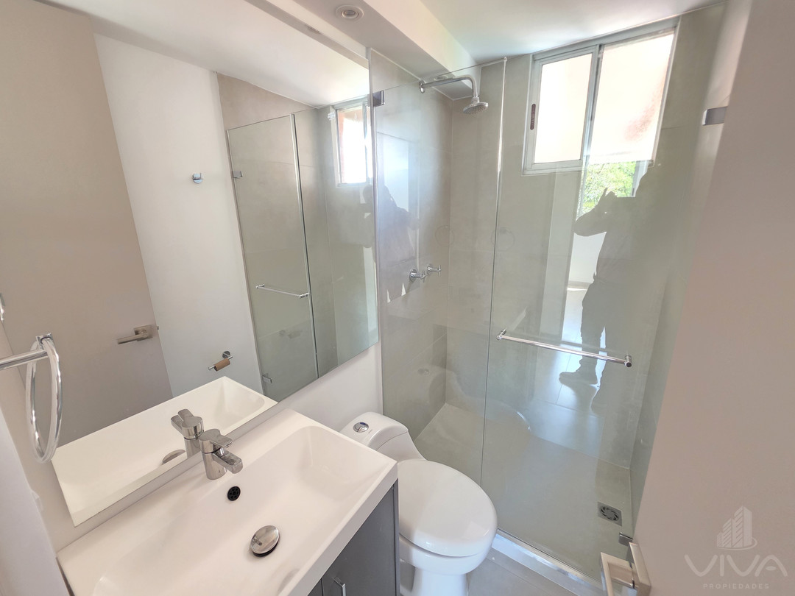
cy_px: 298
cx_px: 398
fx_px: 299
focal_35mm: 13
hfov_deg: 106.2
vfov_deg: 89.9
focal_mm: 2.2
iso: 640
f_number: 1.9
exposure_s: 1/60
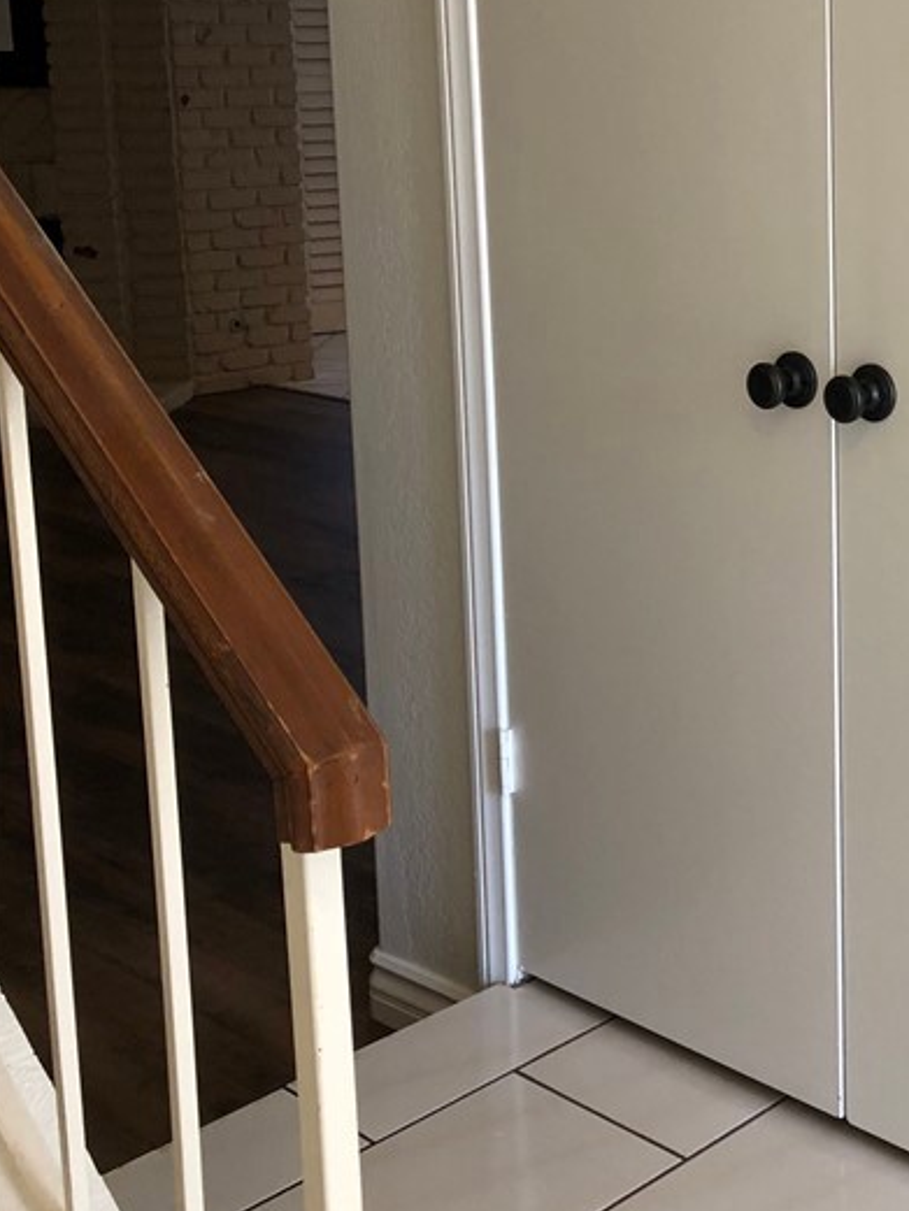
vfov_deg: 34.5
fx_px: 1925
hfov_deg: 25.4
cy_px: 377
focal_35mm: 55
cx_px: 881
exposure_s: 1/30
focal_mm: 4
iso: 25
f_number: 1.8
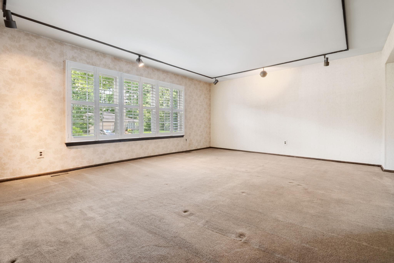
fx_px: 164
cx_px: 197
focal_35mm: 15
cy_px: 132
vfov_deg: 77.3
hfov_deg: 100.4
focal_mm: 10
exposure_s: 2
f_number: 22
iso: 500
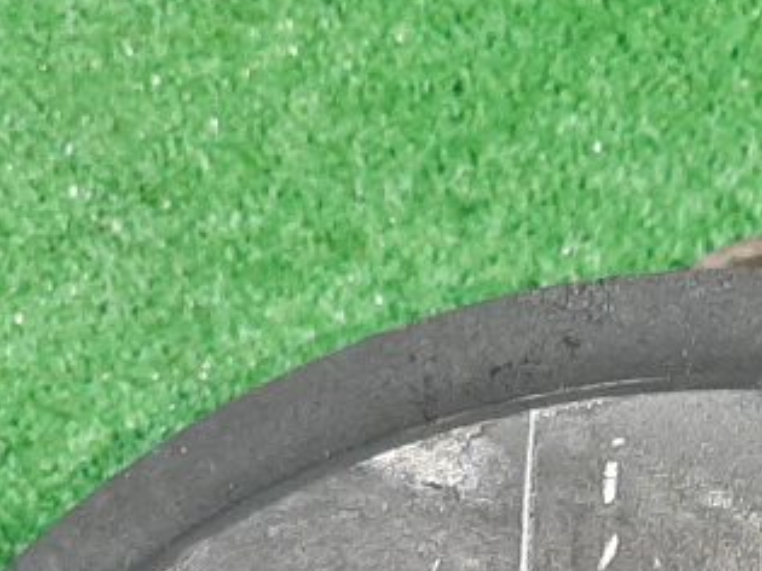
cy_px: 1244
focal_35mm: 119
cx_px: 617
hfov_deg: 16.4
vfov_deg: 11.0
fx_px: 2619
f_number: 1.7
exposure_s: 1/25
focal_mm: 3.93
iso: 236
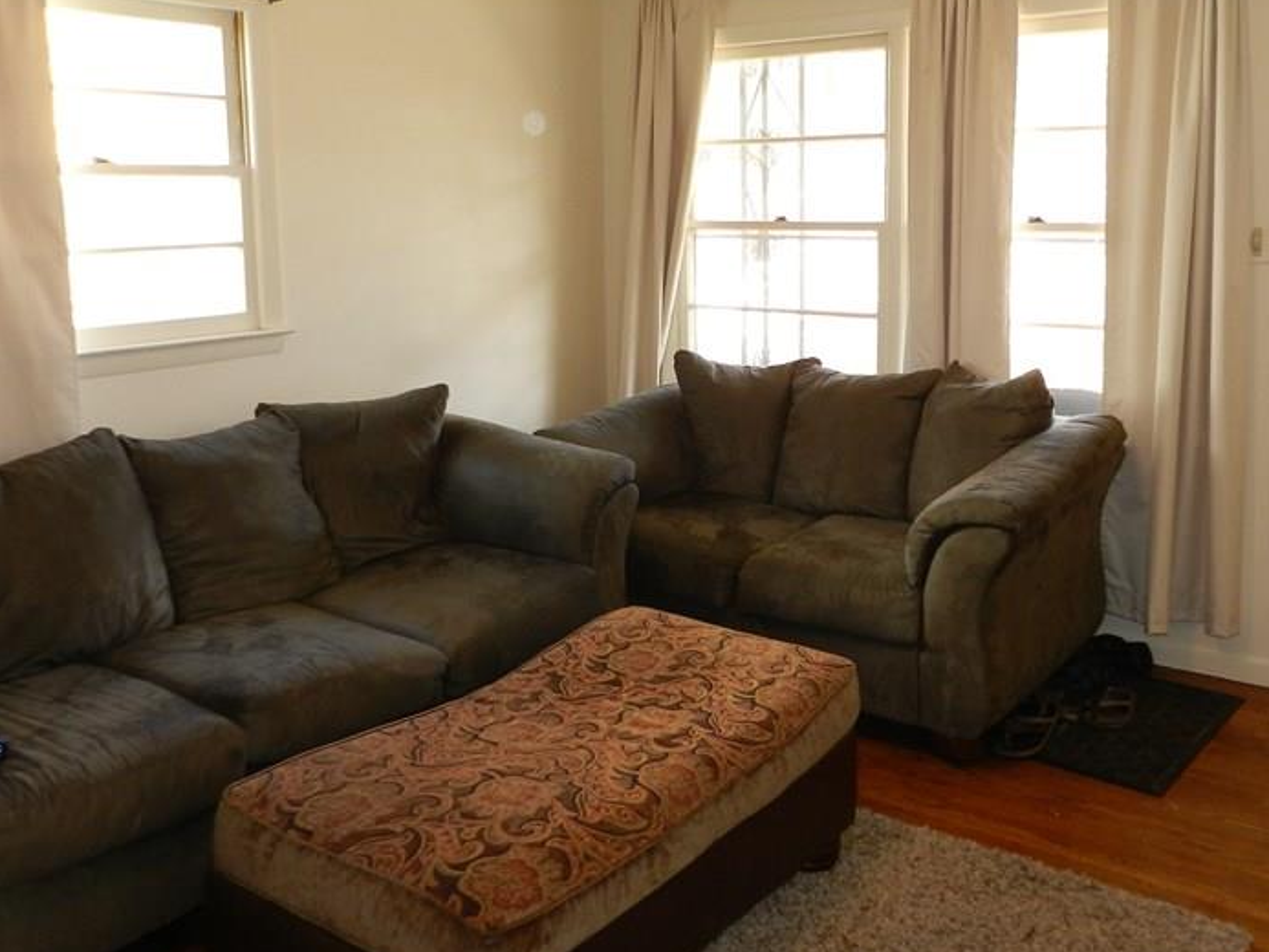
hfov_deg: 53.9
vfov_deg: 41.5
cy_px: 359
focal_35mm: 34
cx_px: 668
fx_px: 1247
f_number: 3.4
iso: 180
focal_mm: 4
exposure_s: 1/30
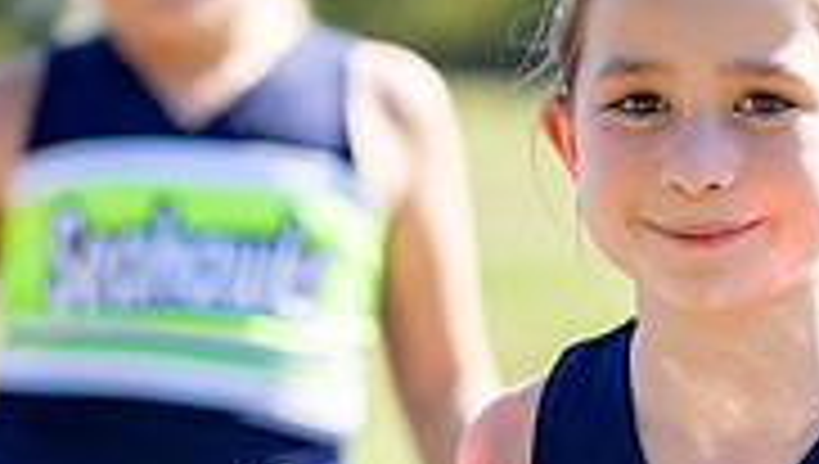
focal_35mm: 224
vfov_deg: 5.4
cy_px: 412
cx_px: 793
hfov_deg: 9.6
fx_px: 4872
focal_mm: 50
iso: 250
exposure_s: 1/10000
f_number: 1.2
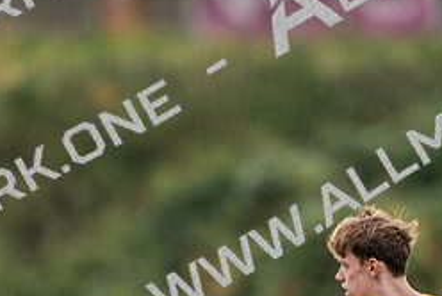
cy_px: 318
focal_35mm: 1402
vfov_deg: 1.0
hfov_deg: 1.5
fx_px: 17233
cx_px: 367
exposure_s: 1/2500
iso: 2200
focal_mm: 600
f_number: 4
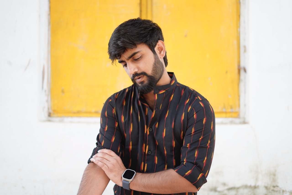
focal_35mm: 50
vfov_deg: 27.0
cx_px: 146
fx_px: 405
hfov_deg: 39.6
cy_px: 98
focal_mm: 50
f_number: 1.8
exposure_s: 1/125
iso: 400
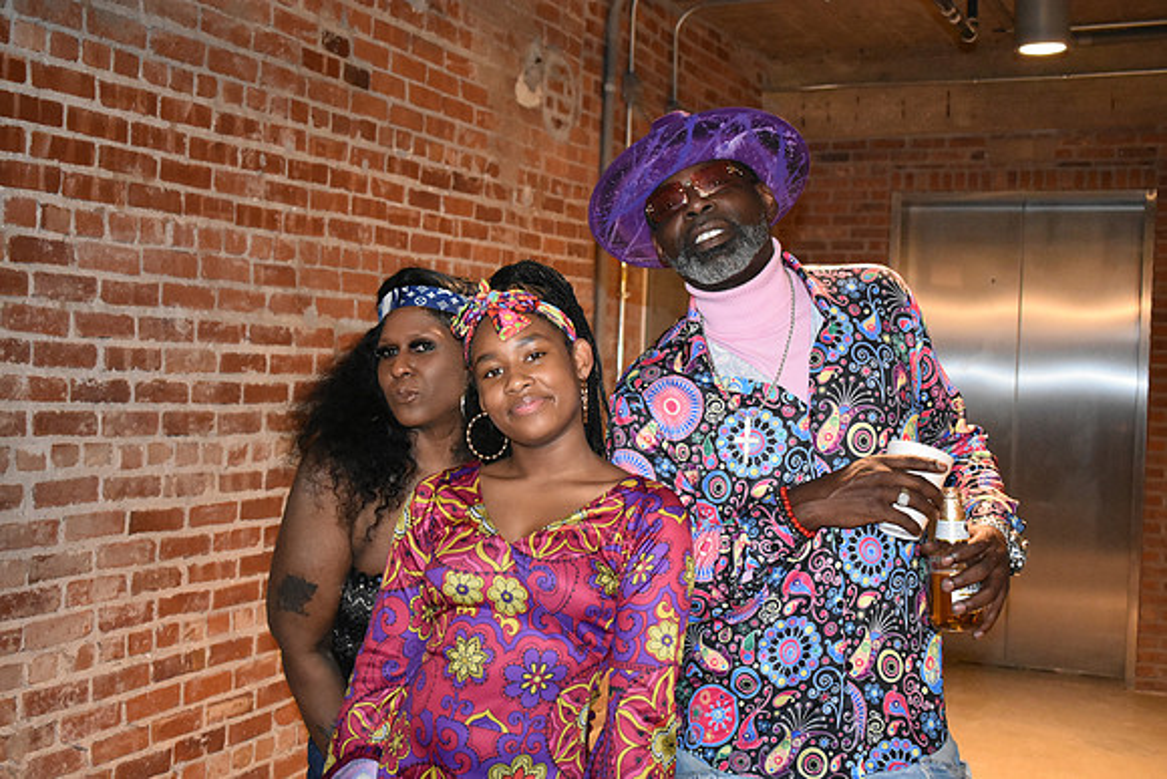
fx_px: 1508
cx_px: 584
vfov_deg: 29.0
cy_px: 390
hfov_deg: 42.3
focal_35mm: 46
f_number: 4.2
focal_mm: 31
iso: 6400
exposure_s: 1/60
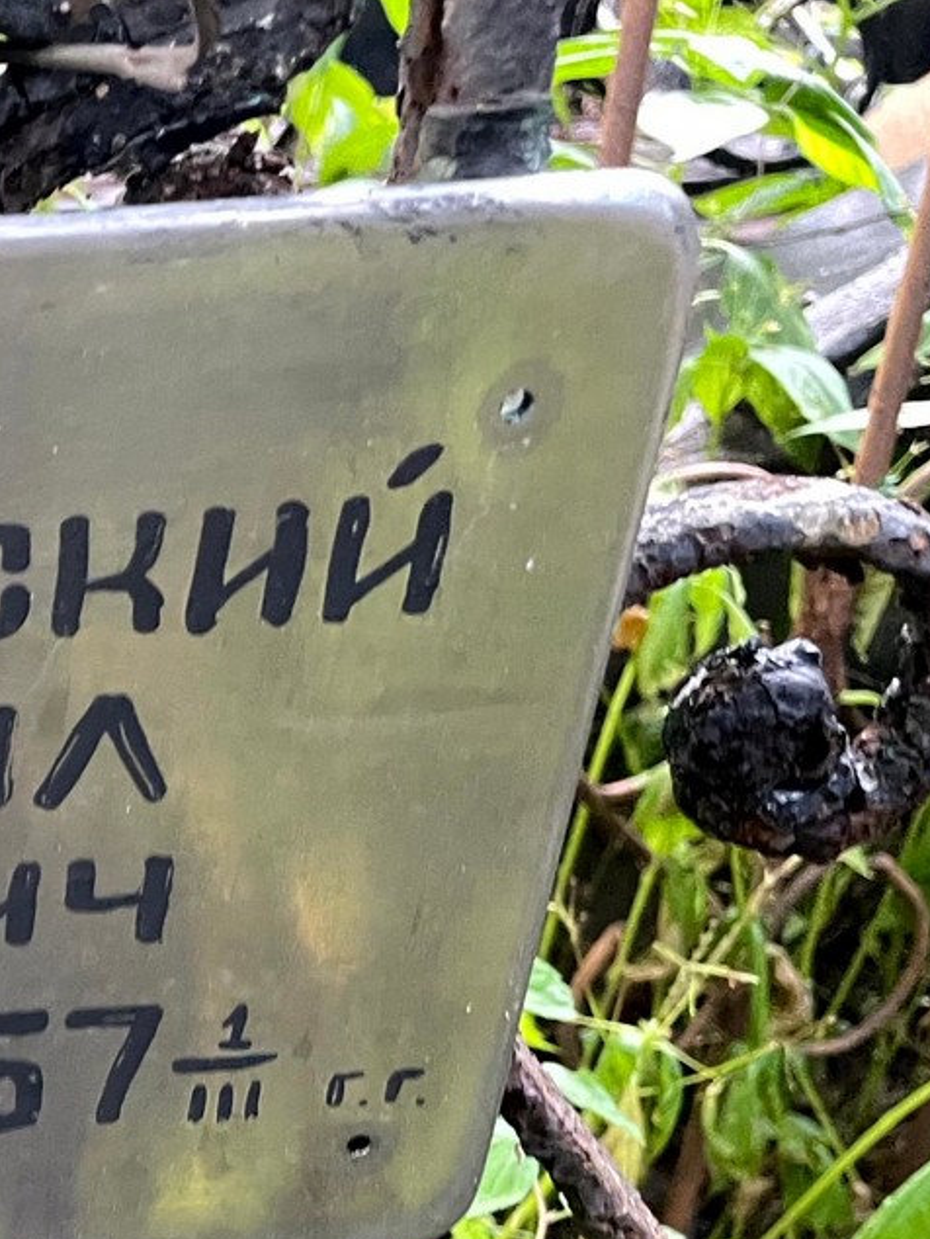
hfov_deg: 21.9
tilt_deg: -30.7
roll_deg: +1.9
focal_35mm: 59
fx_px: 2112
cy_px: 1038
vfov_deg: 31.6
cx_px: -333
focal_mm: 4.2
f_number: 1.6
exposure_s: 1/60
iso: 400
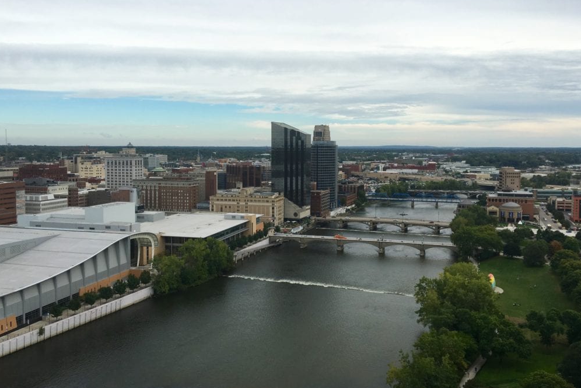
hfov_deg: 60.3
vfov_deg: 42.3
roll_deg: -1.2
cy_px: 172
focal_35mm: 31
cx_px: 293
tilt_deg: -3.7
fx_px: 500
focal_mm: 4.15
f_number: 2.2
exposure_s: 1/785
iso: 25
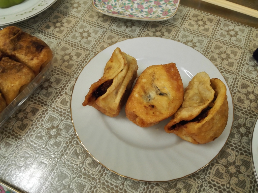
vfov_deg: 48.2
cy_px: 96
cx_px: 129
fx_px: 216
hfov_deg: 61.7
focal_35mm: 29
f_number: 2
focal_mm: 3.8
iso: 125
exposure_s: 1/50
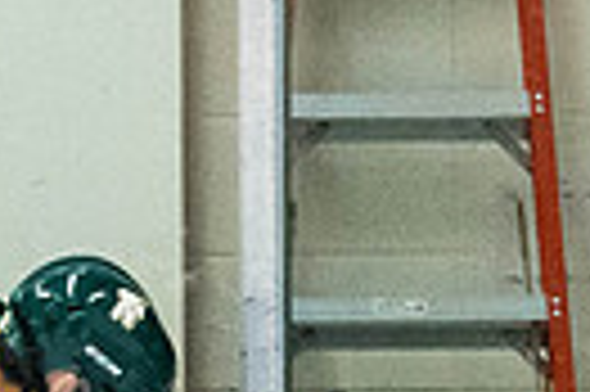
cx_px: -60
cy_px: 1057
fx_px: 18660
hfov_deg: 1.8
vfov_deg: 1.2
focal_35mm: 1140
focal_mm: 102
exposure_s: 1/640
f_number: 2.8
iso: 1800
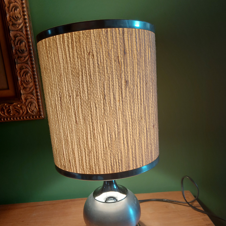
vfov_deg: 55.2
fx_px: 214
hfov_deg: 55.6
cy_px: 135
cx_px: 110
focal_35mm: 29
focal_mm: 5.23
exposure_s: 1/50
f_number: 1.8
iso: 32
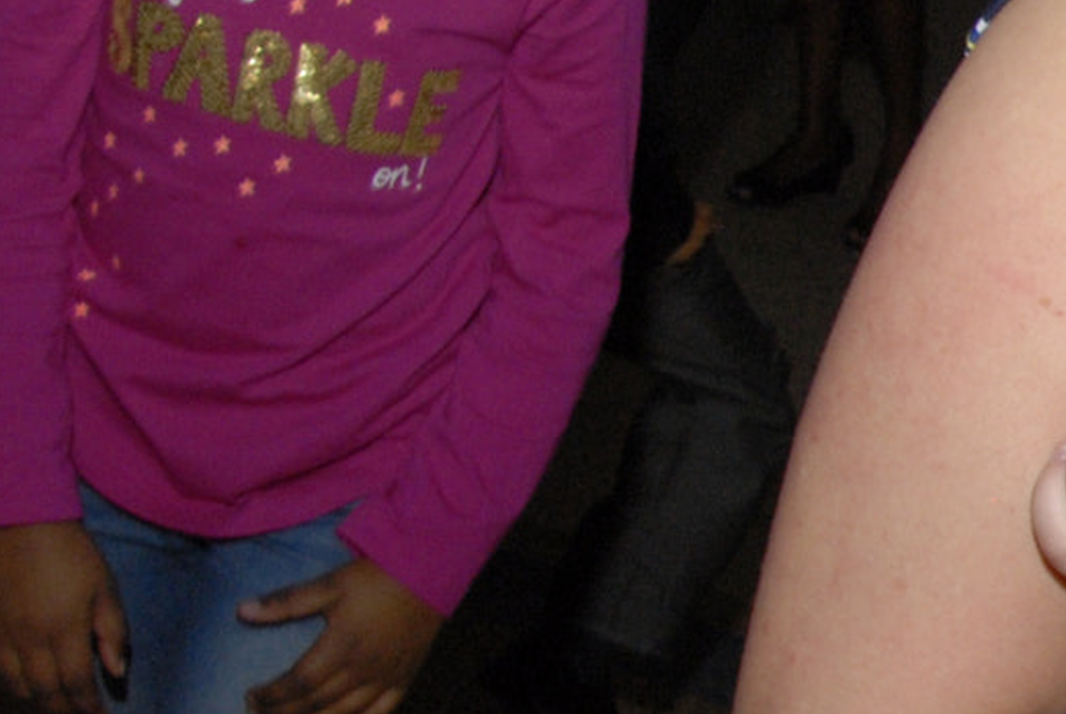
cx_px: 1939
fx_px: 4031
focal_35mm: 136
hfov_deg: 13.5
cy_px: 596
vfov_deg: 10.1
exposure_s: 1/80
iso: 500
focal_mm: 23
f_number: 11
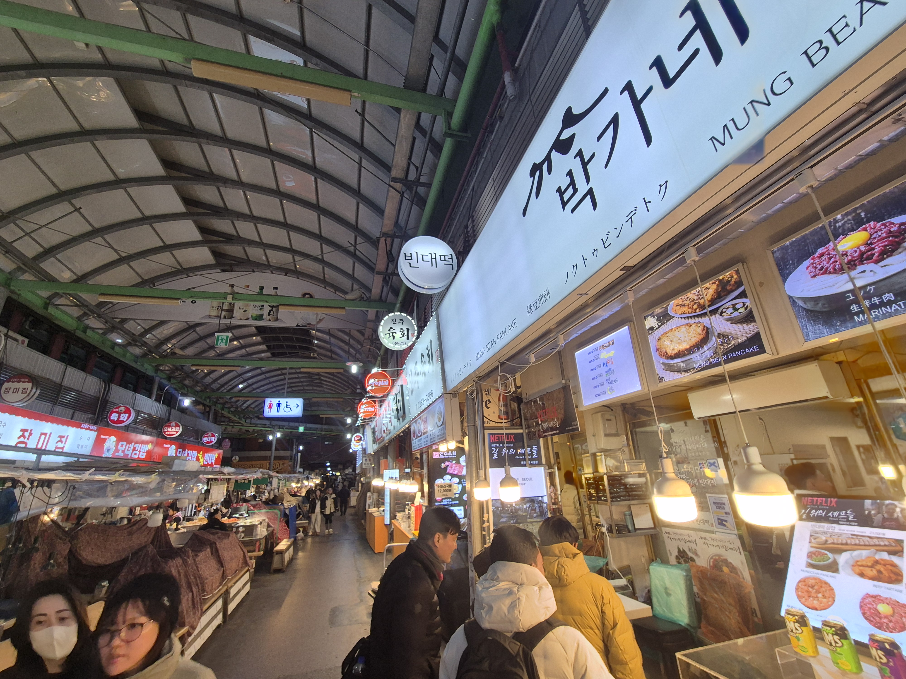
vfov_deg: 89.9
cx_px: 453
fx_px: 340
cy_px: 340
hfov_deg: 106.2
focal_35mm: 13
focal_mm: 2.2
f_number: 2.2
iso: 50
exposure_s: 1/120
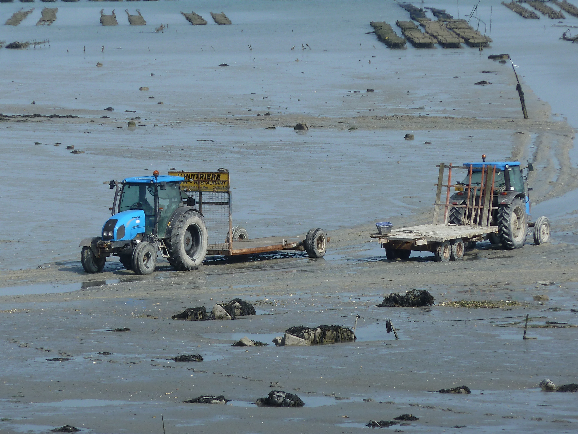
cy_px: 217
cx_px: 289
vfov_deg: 3.7
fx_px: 6662
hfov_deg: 5.0
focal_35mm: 399
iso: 80
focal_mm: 49.2
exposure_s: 1/400
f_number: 5.6
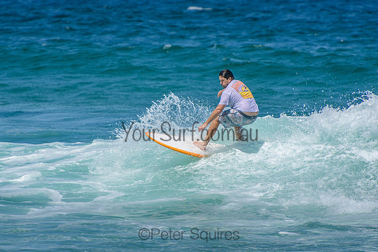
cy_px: 126
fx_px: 6301
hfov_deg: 3.4
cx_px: 189
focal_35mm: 600
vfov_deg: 2.3
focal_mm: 400
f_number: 5.6
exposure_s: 1/2000
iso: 220
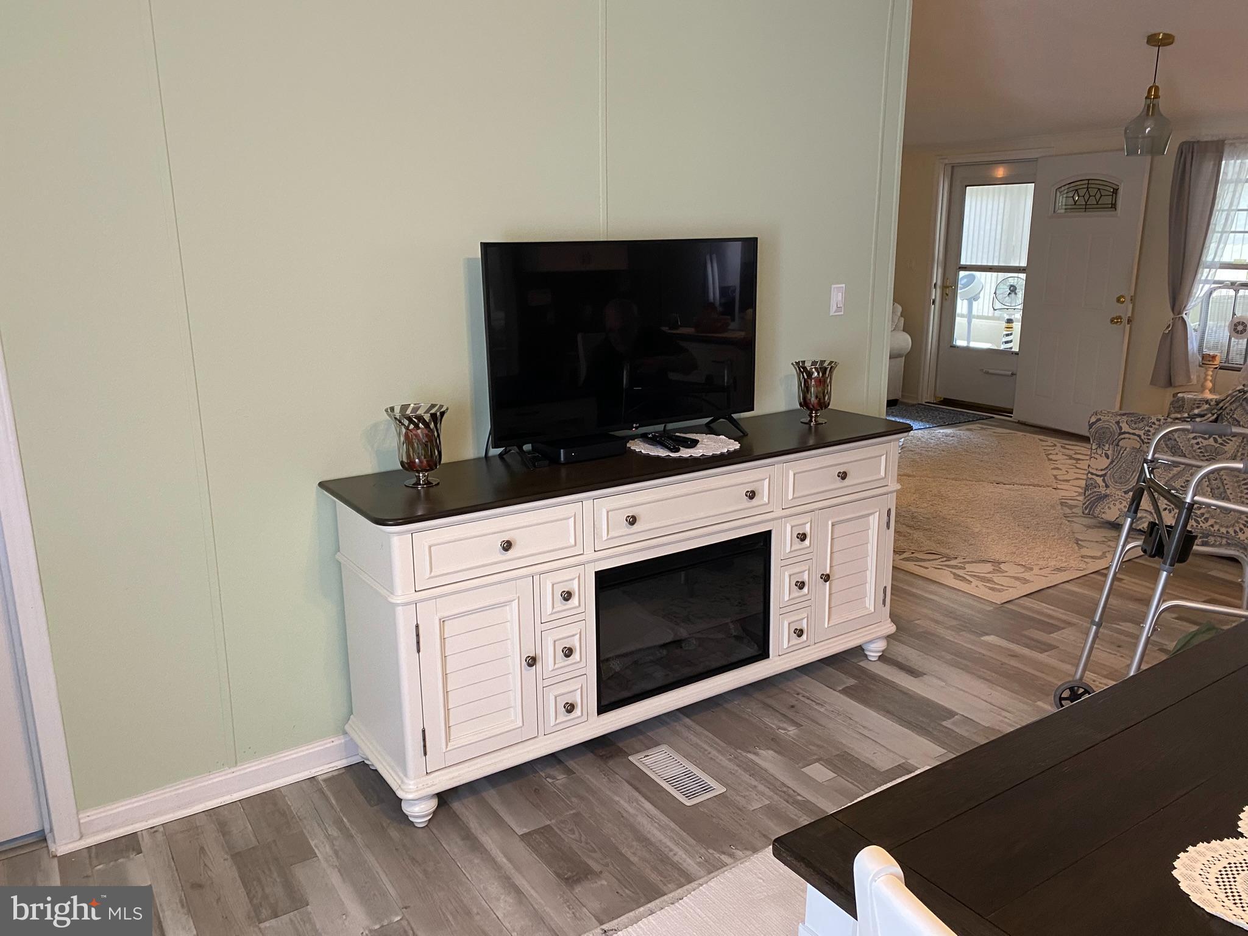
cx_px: 624
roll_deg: +0.0
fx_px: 937
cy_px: 468
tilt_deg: -14.5
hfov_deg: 67.3
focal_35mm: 26
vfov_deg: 53.1
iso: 250
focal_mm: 4.25
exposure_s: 1/60
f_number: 1.8
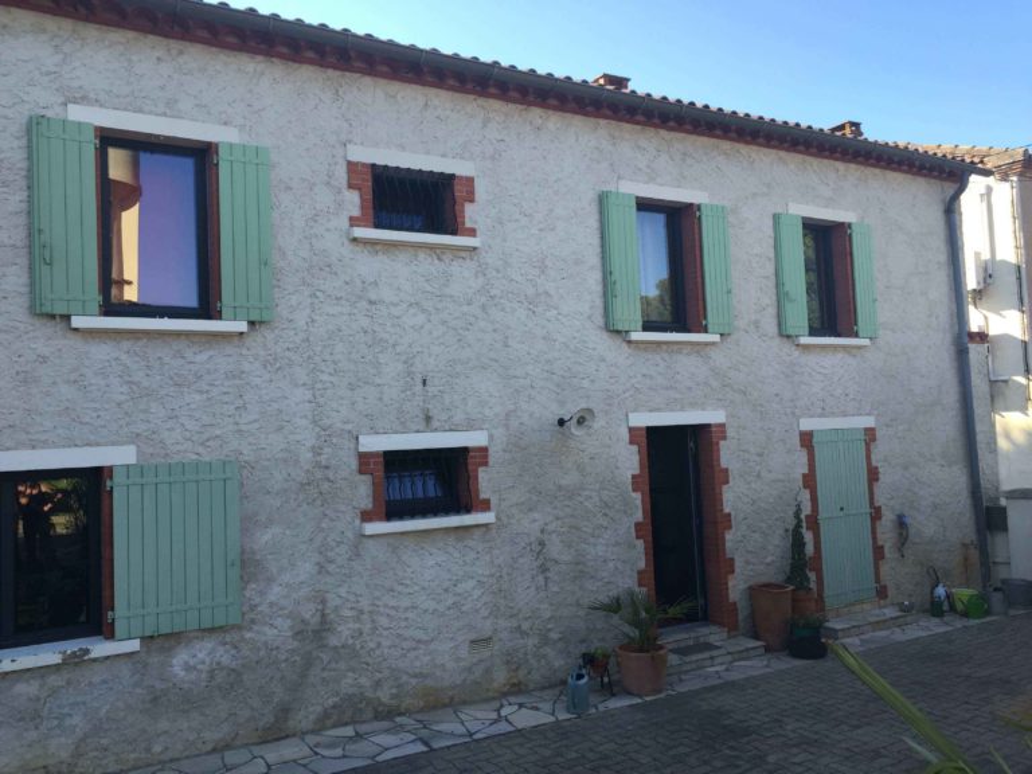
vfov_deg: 48.2
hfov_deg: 61.7
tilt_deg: +3.2
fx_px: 865
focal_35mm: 29
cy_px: 387
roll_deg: +2.6
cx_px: 516
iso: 32
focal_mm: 4.15
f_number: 2.2
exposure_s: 1/412
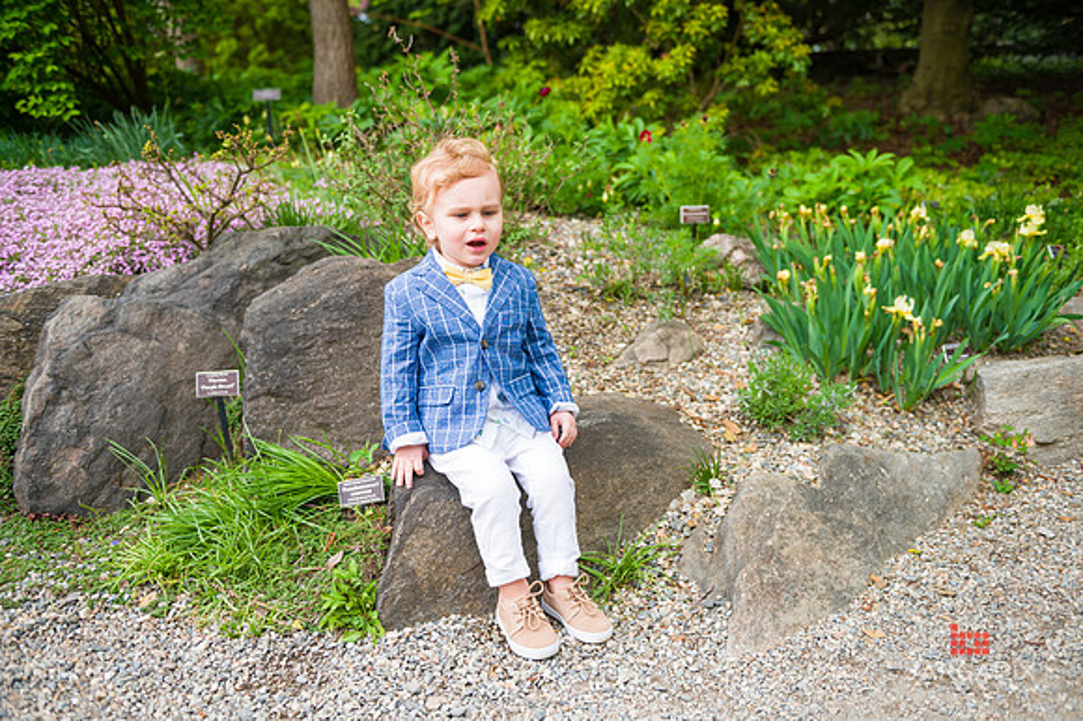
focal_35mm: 31
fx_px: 932
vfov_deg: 42.3
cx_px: 542
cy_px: 360
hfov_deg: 60.3
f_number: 3.5
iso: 200
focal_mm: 31
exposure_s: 1/500
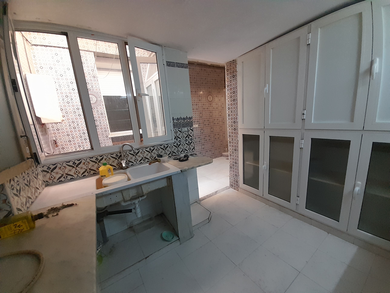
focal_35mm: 13
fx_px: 146
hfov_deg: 106.2
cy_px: 146
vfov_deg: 89.9
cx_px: 195
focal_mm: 1.13
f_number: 2.2
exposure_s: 1/50
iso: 250
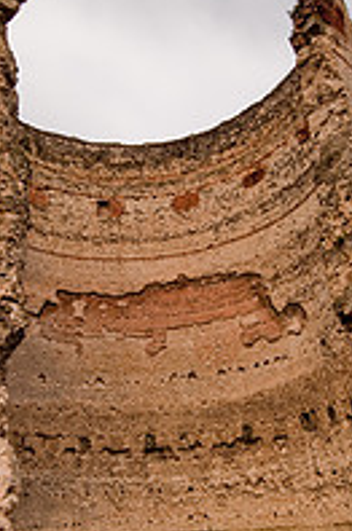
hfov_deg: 32.4
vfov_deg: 47.5
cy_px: 263
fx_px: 604
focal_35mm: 41
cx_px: 138
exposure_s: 1/125
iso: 200
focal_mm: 12
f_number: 9.5
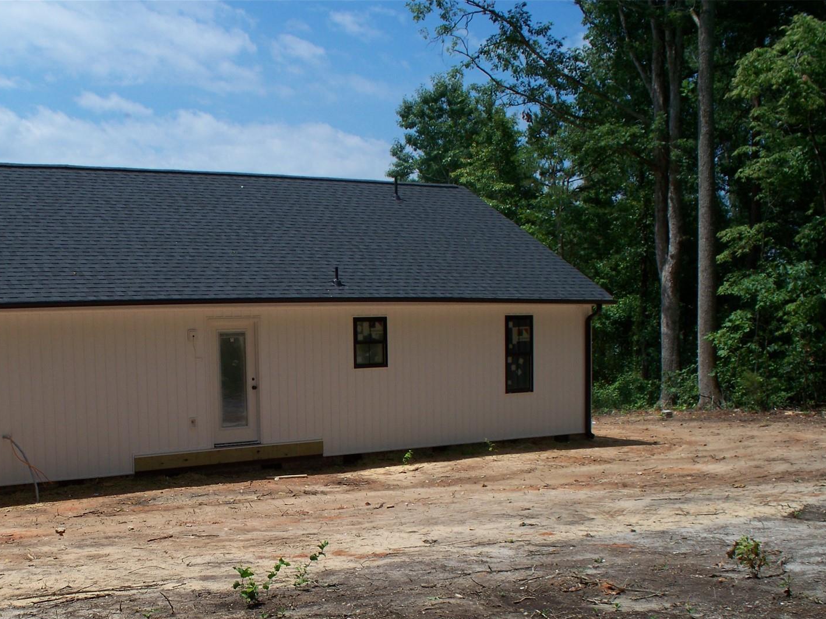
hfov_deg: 36.3
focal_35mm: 52
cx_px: 244
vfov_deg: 27.7
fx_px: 1241
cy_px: 447
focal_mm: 7.54
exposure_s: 1/640
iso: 64
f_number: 5
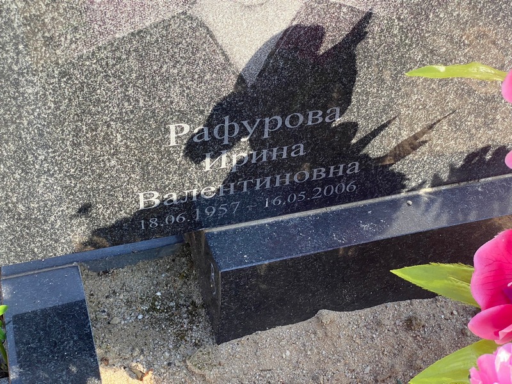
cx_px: 256
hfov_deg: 36.8
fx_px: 769
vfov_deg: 28.0
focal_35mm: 52
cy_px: 192
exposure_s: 1/413
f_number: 2
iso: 20
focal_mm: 6
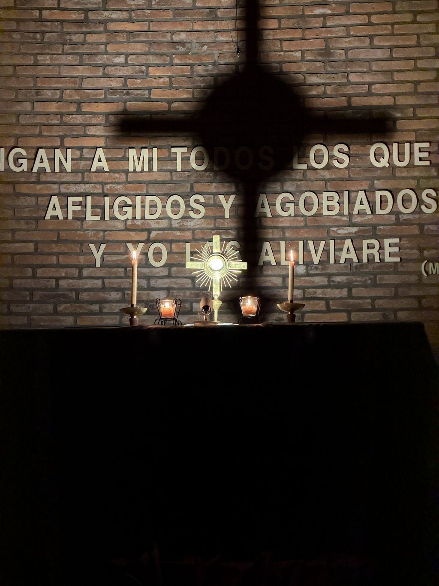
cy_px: 293
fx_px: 1691
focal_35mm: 100
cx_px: 220
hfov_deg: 14.8
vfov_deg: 19.6
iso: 640
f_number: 2.8
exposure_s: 1/33
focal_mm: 16.89
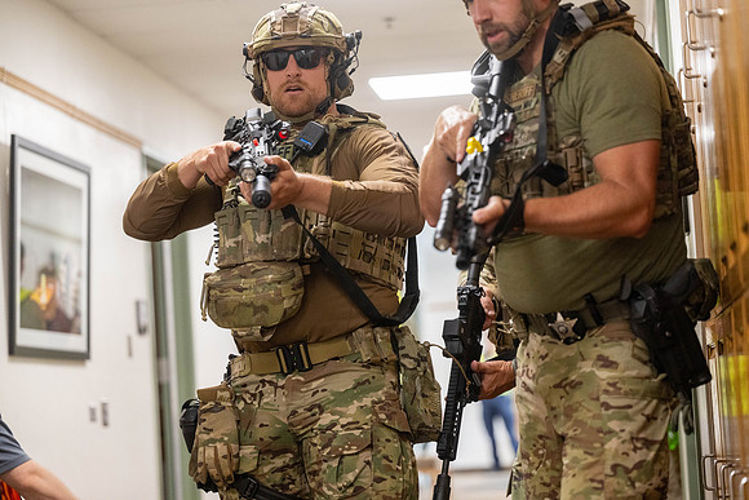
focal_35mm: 101
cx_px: 374
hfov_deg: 20.2
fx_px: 2102
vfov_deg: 13.6
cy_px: 250
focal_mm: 101
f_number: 2.8
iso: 2000
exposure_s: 1/500
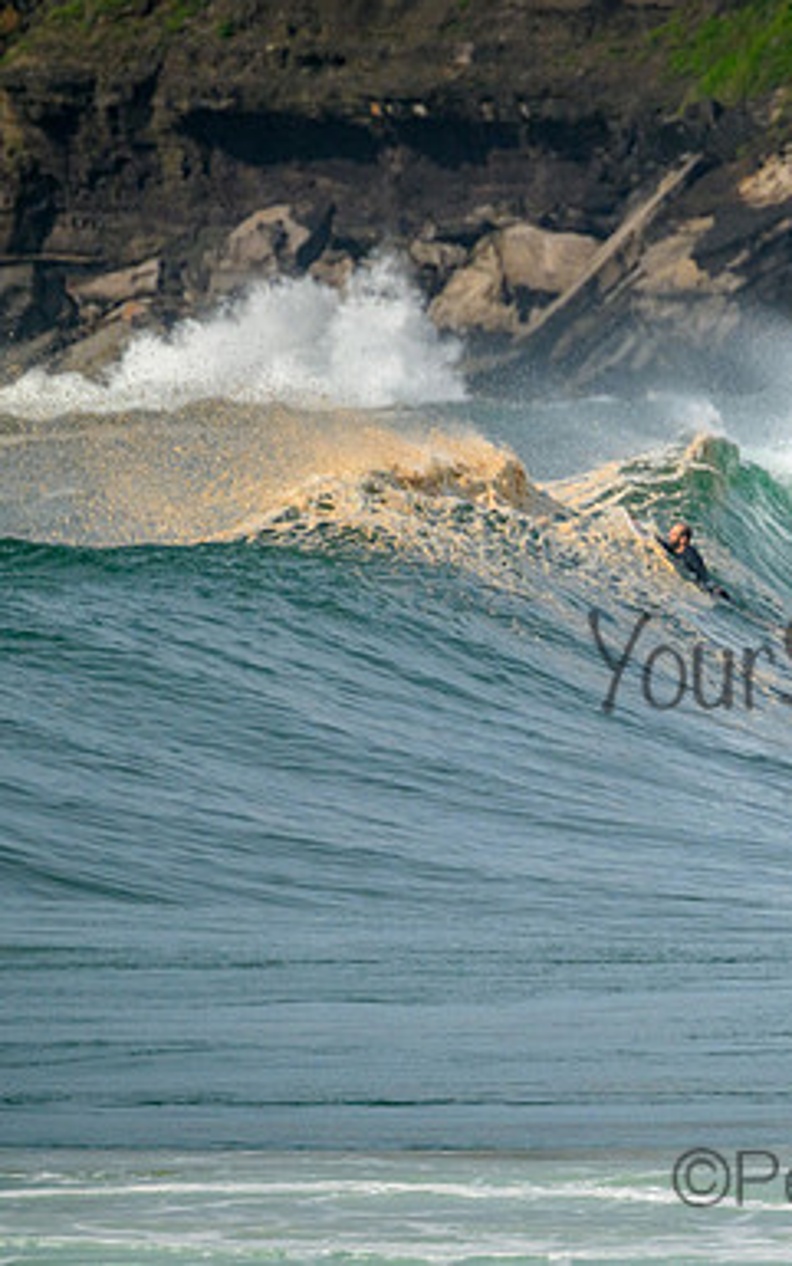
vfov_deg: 1.7
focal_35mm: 1229
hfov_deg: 1.1
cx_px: 927
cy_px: 633
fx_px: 42396
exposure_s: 1/2500
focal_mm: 800
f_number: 11
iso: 800
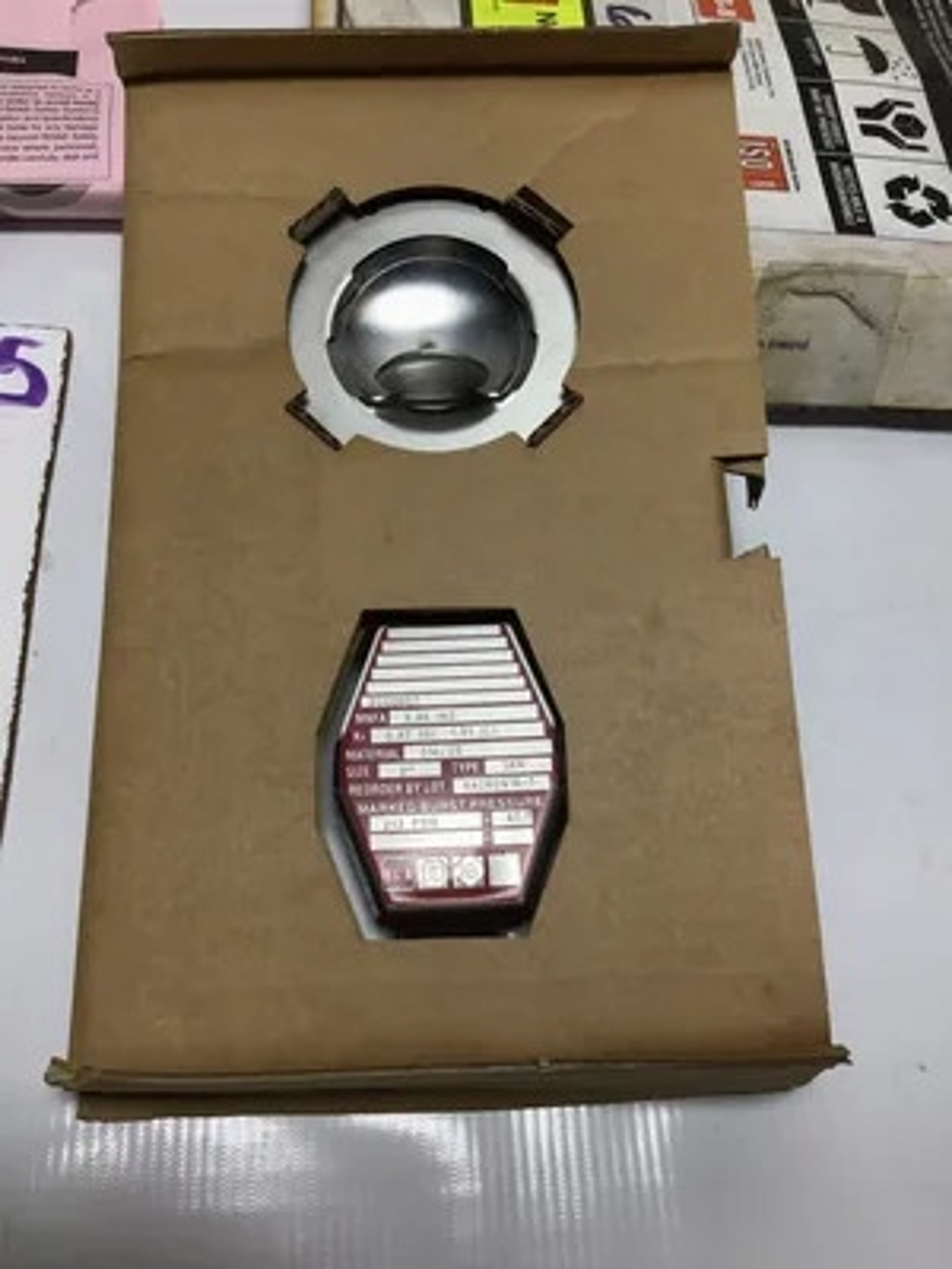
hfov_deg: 45.4
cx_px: 476
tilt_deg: -63.2
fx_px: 1137
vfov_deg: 58.4
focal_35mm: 31
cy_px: 634
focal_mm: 3.3
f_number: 2.4
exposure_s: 1/243
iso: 25
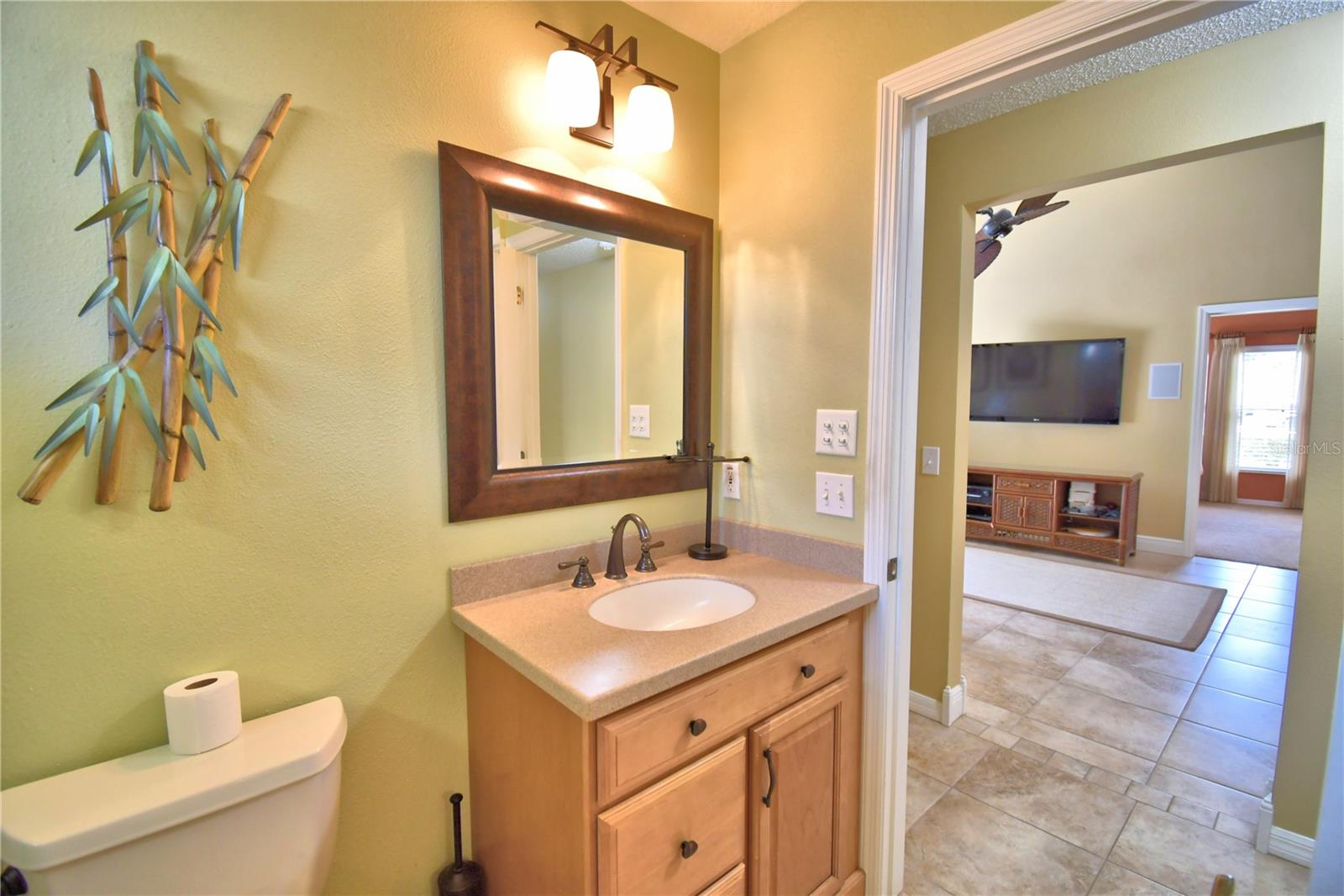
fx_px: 560
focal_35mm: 15
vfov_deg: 77.3
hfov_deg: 100.4
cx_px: 672
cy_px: 448
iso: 450
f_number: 4.5
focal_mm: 10
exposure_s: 1/30
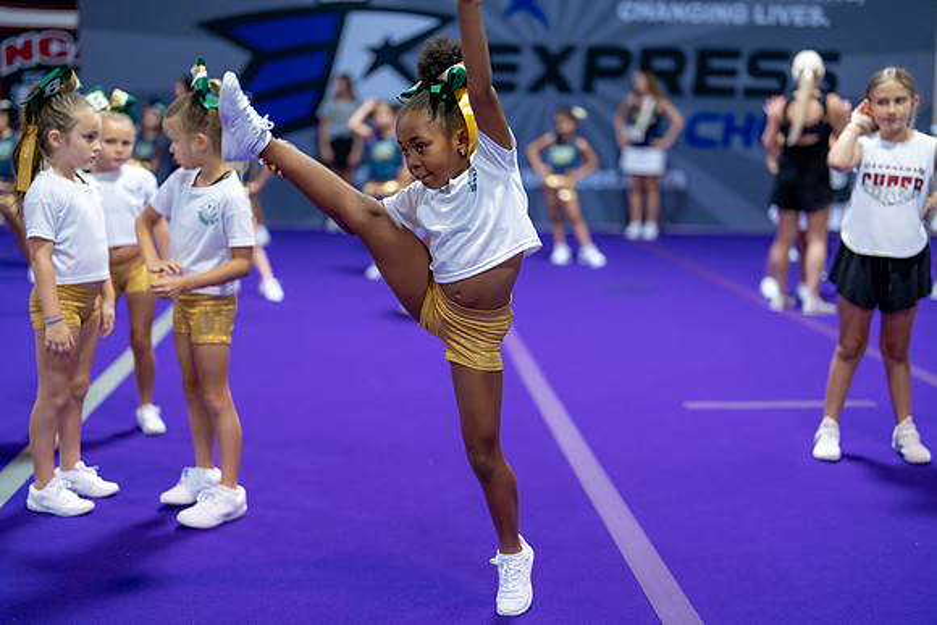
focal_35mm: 50
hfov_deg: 39.6
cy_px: 312
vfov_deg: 27.0
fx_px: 1302
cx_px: 468
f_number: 1.2
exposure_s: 1/320
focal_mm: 50
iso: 500
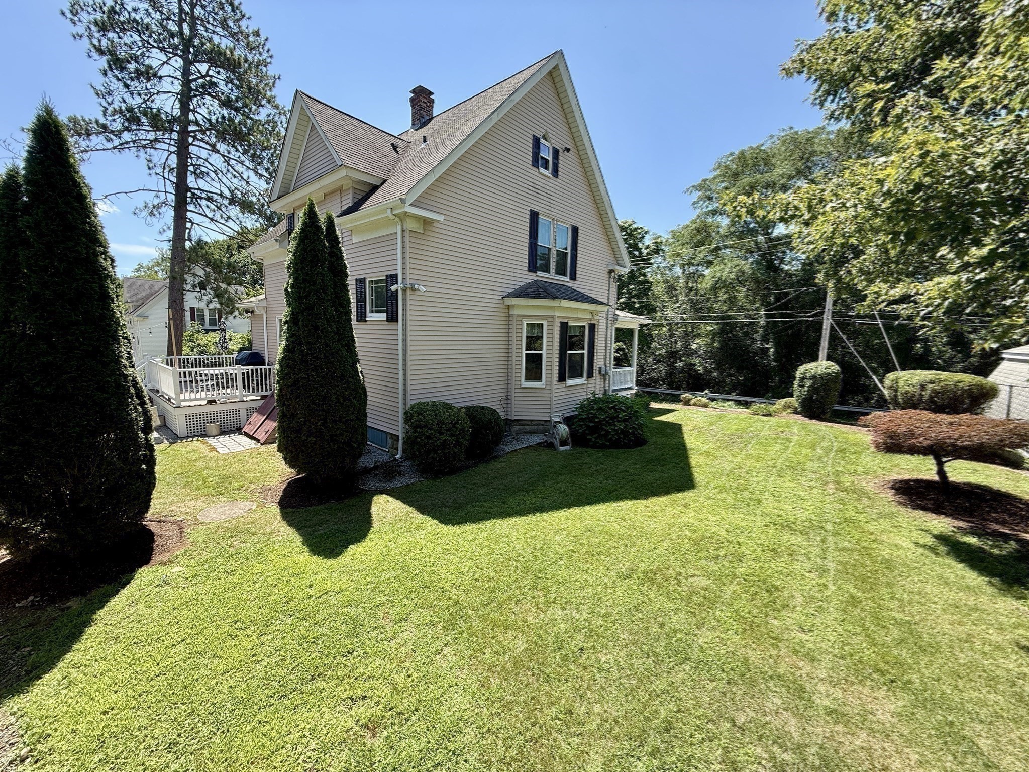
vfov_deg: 85.7
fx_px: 416
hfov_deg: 102.1
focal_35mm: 14
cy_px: 386
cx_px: 514
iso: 50
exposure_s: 1/419
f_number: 2.2
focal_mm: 2.22
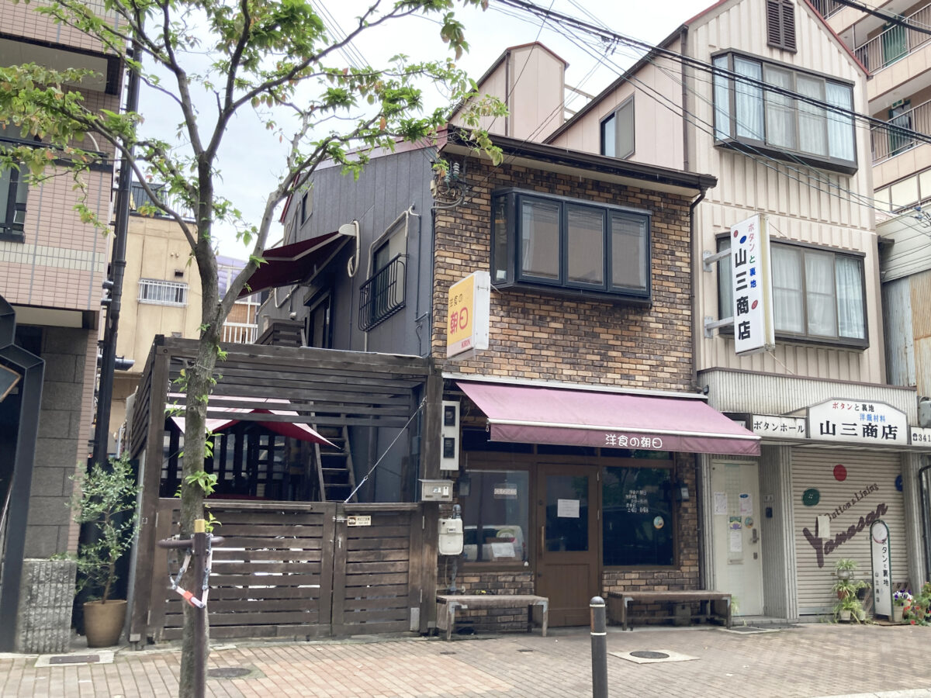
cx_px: 466
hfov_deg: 63.4
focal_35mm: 28
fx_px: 753
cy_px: 349
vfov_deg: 49.7
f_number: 1.8
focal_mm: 3.99
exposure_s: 1/121
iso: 25
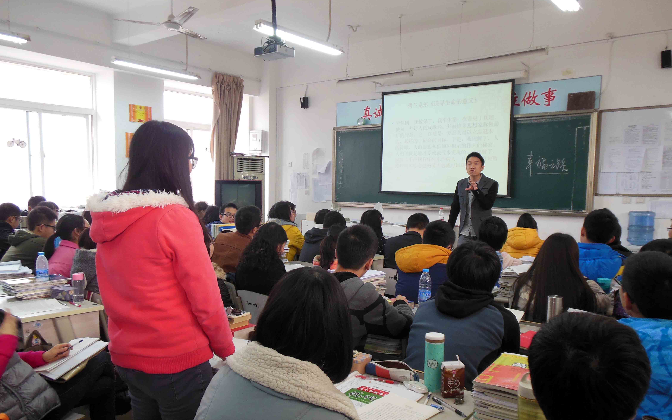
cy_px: 234
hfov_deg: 68.4
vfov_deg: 45.9
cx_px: 338
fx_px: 494
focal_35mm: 27
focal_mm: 4.5
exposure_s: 1/30
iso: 200
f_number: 3.2
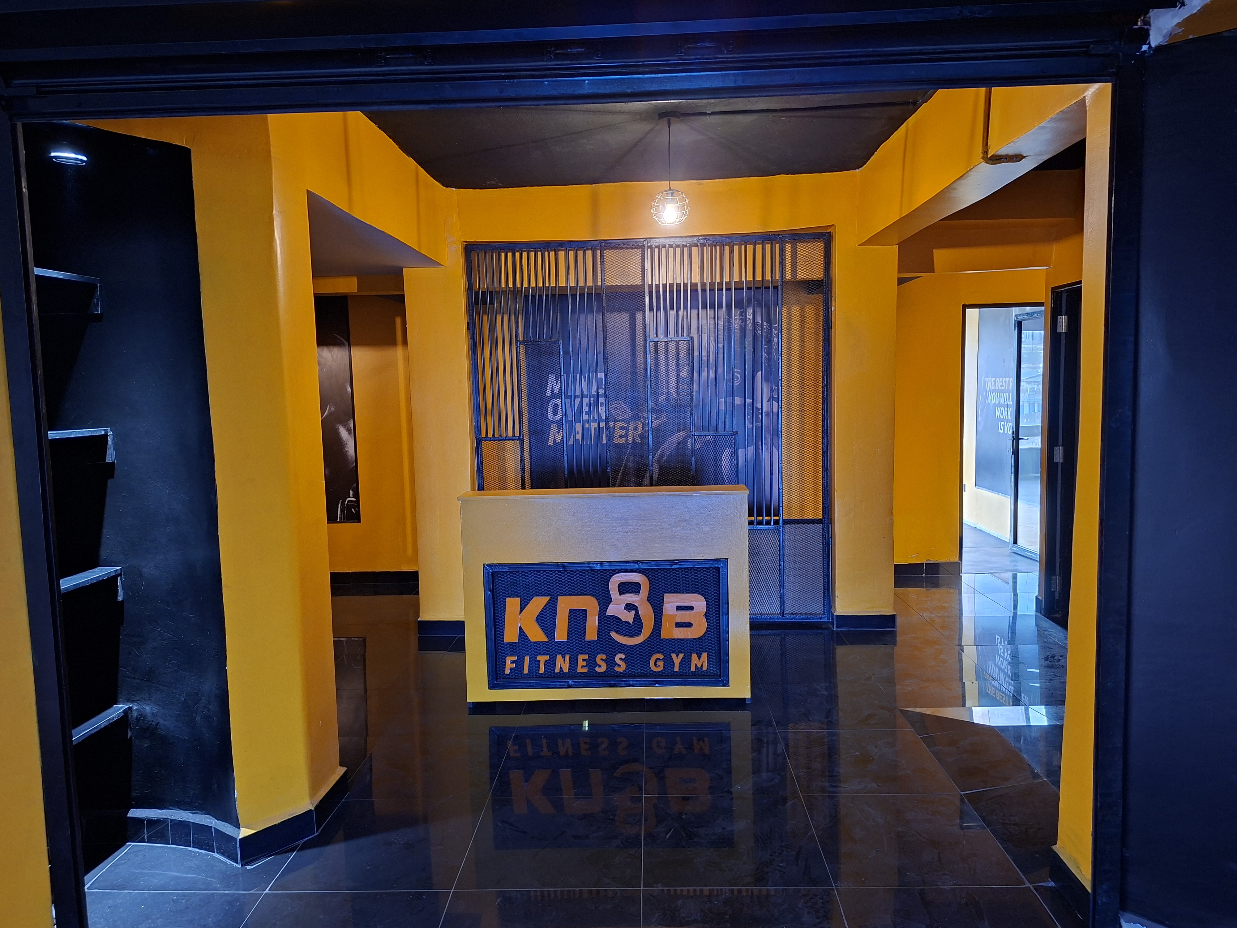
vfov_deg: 58.9
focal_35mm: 23
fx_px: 822
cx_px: 618
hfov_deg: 73.9
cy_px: 464
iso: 400
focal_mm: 5.54
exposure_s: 1/33
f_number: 1.8
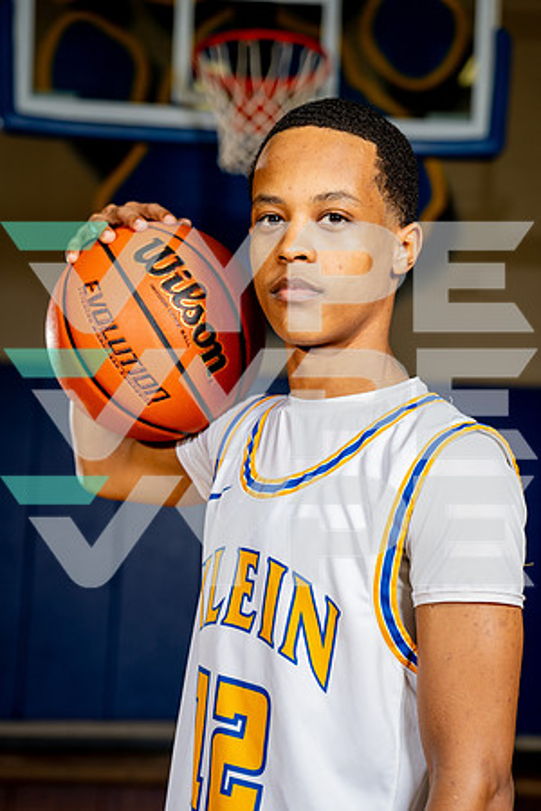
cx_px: 270
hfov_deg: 20.6
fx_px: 1488
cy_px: 406
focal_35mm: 66
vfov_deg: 30.5
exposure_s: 1/250
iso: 160
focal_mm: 66
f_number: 4
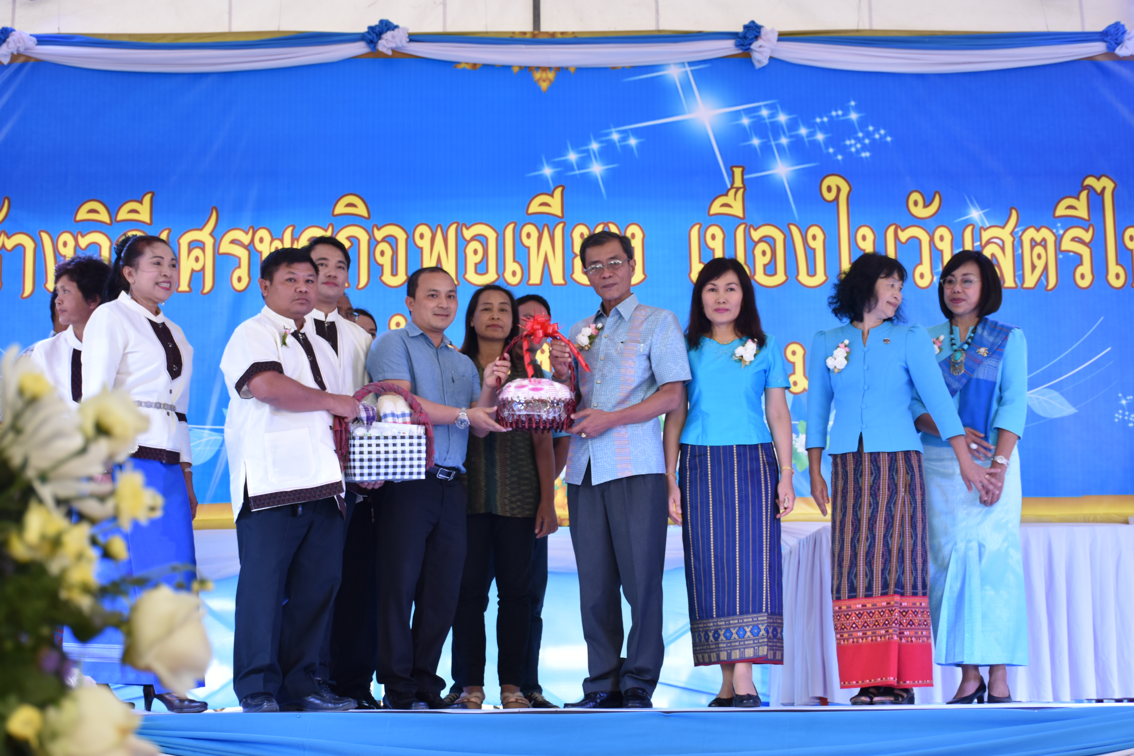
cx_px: 567
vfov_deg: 22.6
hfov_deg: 33.4
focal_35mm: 60
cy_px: 378
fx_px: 1890
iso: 400
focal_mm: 40
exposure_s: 1/100
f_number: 5
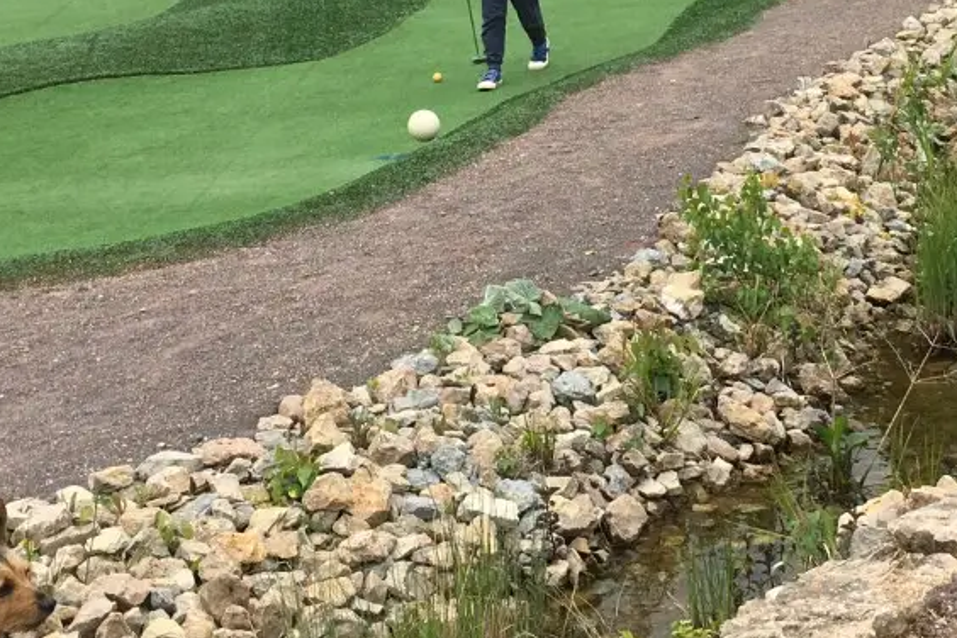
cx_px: 638
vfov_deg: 17.2
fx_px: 2047
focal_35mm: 77
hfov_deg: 26.2
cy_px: -51
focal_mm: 4.15
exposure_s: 1/541
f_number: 2.2
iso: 25
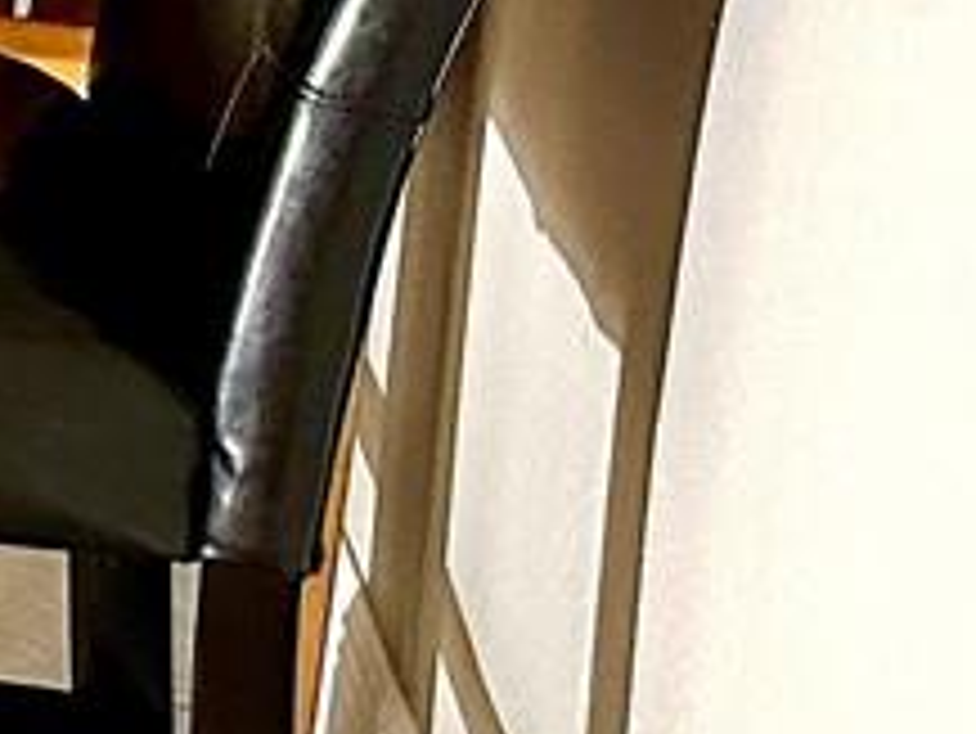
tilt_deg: -11.8
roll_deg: +0.4
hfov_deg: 8.8
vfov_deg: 8.0
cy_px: -766
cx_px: -2096
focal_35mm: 177
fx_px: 4993
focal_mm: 6.86
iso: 320
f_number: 1.78
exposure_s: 1/60
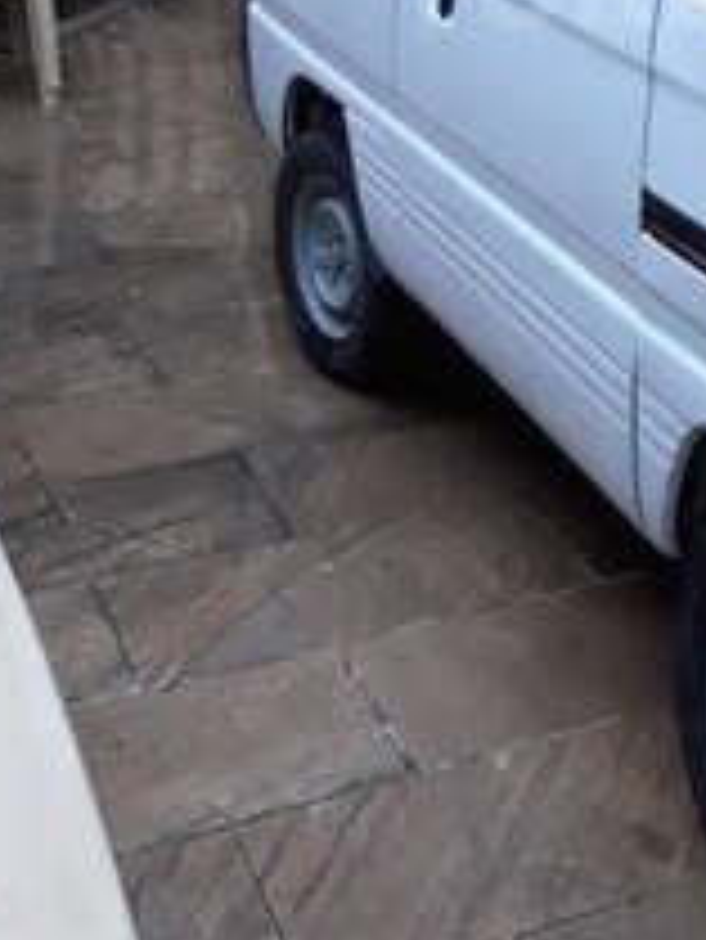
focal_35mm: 64
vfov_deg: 28.2
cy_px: -22
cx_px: 737
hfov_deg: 21.9
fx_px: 1739
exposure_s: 1/33
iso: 200
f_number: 1.7
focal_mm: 3.71
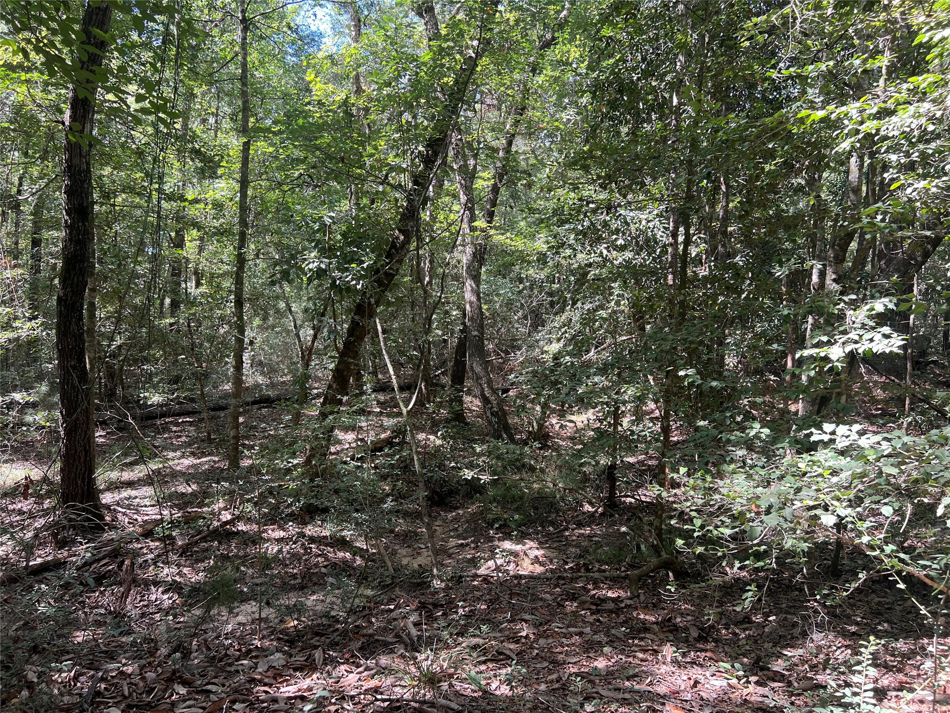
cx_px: 475
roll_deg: -1.3
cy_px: 356
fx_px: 714
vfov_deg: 53.1
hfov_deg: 67.3
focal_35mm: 26
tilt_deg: +2.0
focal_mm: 5.7
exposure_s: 1/149
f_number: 1.5
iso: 32
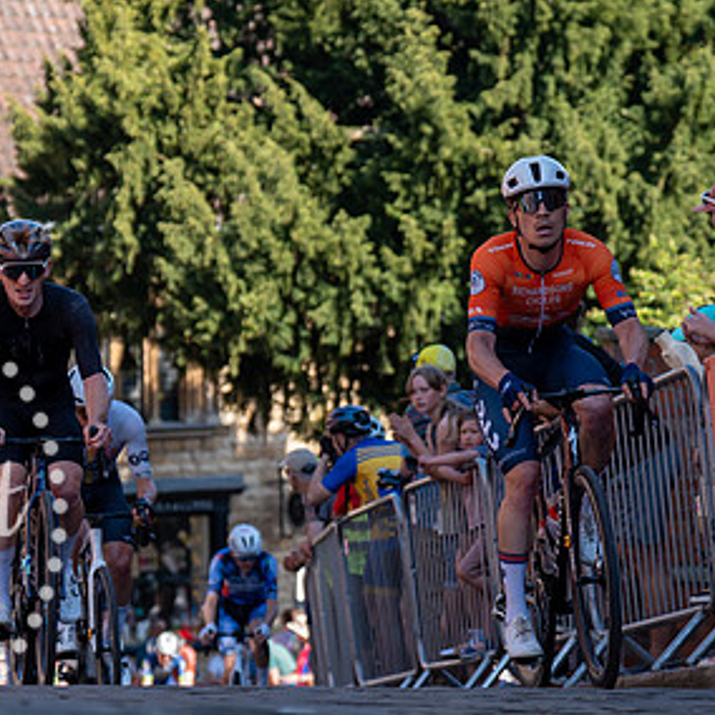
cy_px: 416
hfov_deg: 7.9
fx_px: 5188
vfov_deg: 7.9
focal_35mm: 222
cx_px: 485
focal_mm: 94
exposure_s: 1/1000
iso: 320
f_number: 3.5
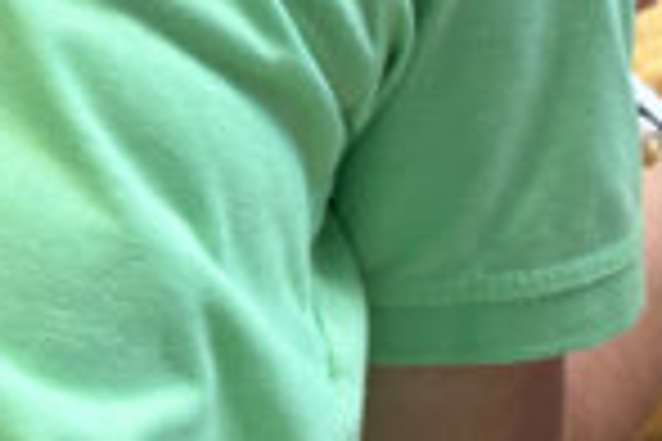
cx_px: 766
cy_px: -135
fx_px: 2501
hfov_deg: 14.6
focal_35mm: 136
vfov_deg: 9.9
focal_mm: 6.9
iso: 100
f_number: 1.8
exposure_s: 1/100
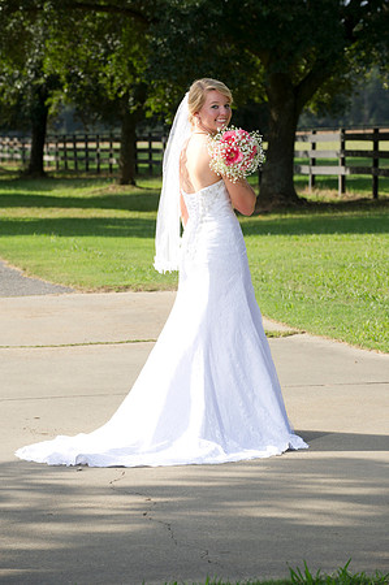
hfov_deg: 9.1
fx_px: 2437
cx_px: 194
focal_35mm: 150
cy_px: 292
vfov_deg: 13.7
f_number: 7.1
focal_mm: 150
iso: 250
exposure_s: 1/250
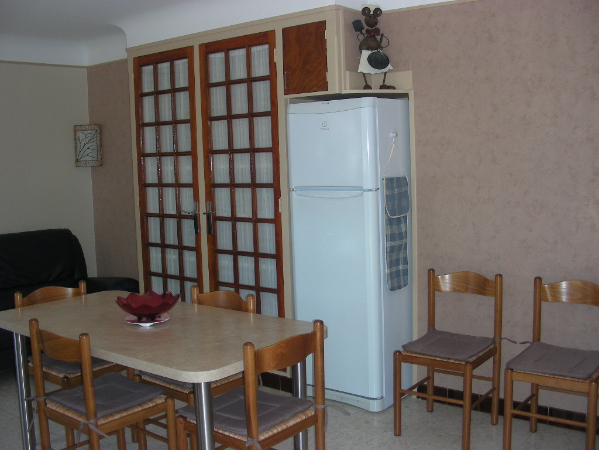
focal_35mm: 38
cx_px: 300
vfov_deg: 37.7
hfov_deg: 49.0
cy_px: 225
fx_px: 658
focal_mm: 6.3
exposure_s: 1/60
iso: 86
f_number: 3.5
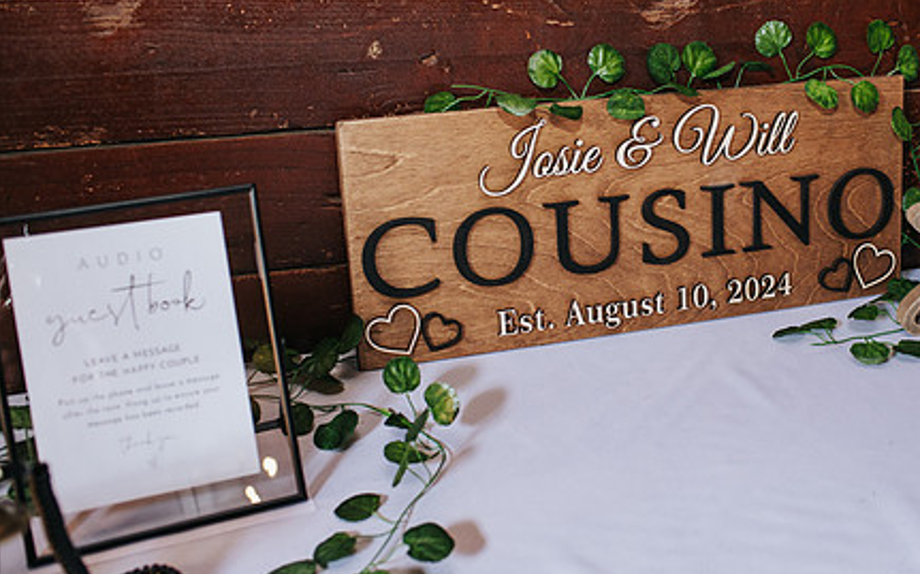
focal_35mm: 48
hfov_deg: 41.3
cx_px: 617
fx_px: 1203
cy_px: 254
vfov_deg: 26.8
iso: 1000
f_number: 3.2
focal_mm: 35
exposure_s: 1/200
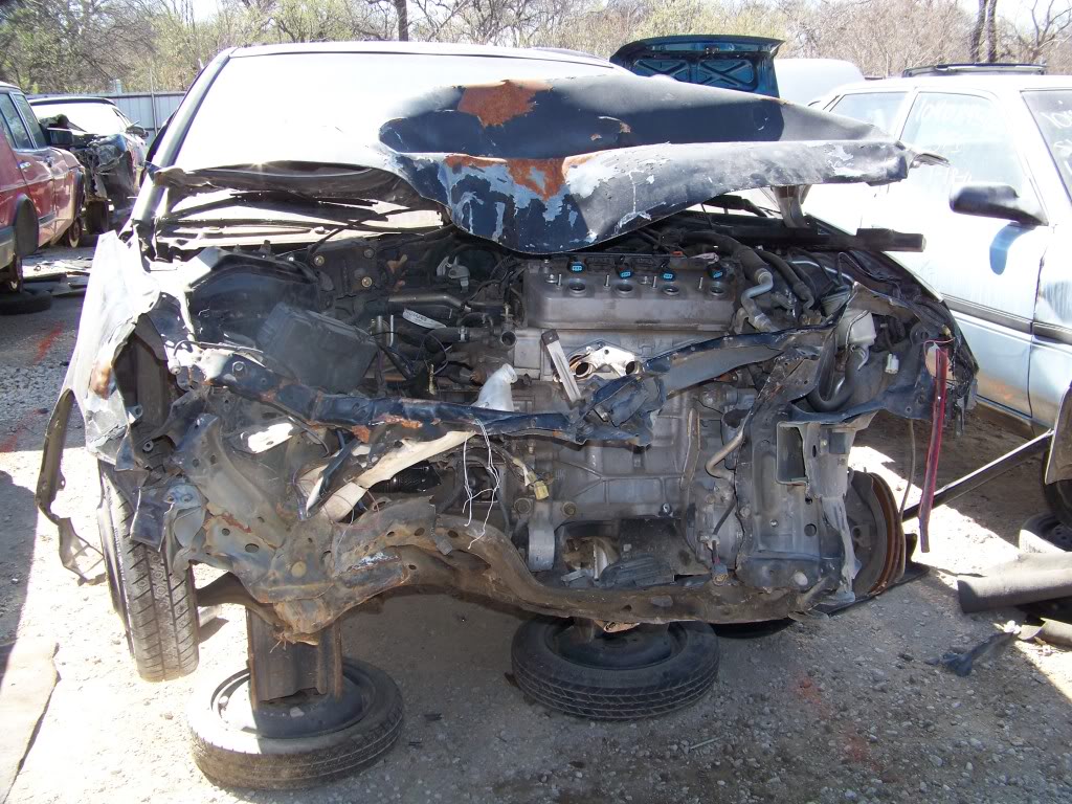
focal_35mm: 36
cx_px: 536
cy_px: 402
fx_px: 1115
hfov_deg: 51.4
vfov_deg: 39.7
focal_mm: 5.9
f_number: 4
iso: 64
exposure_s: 1/125
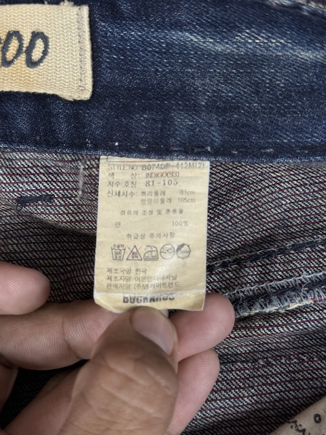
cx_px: 163
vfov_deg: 39.7
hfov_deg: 30.3
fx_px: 603
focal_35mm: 48
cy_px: 218
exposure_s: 1/100
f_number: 1.78
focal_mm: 6.76
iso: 80
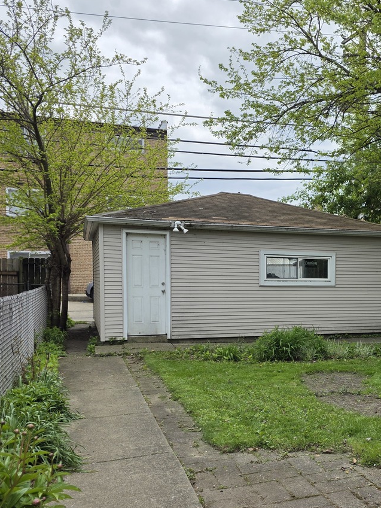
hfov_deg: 35.0
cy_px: 310
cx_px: 333
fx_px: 572
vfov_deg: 47.5
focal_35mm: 39
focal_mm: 6.3
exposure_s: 1/4434
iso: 80
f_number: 1.7
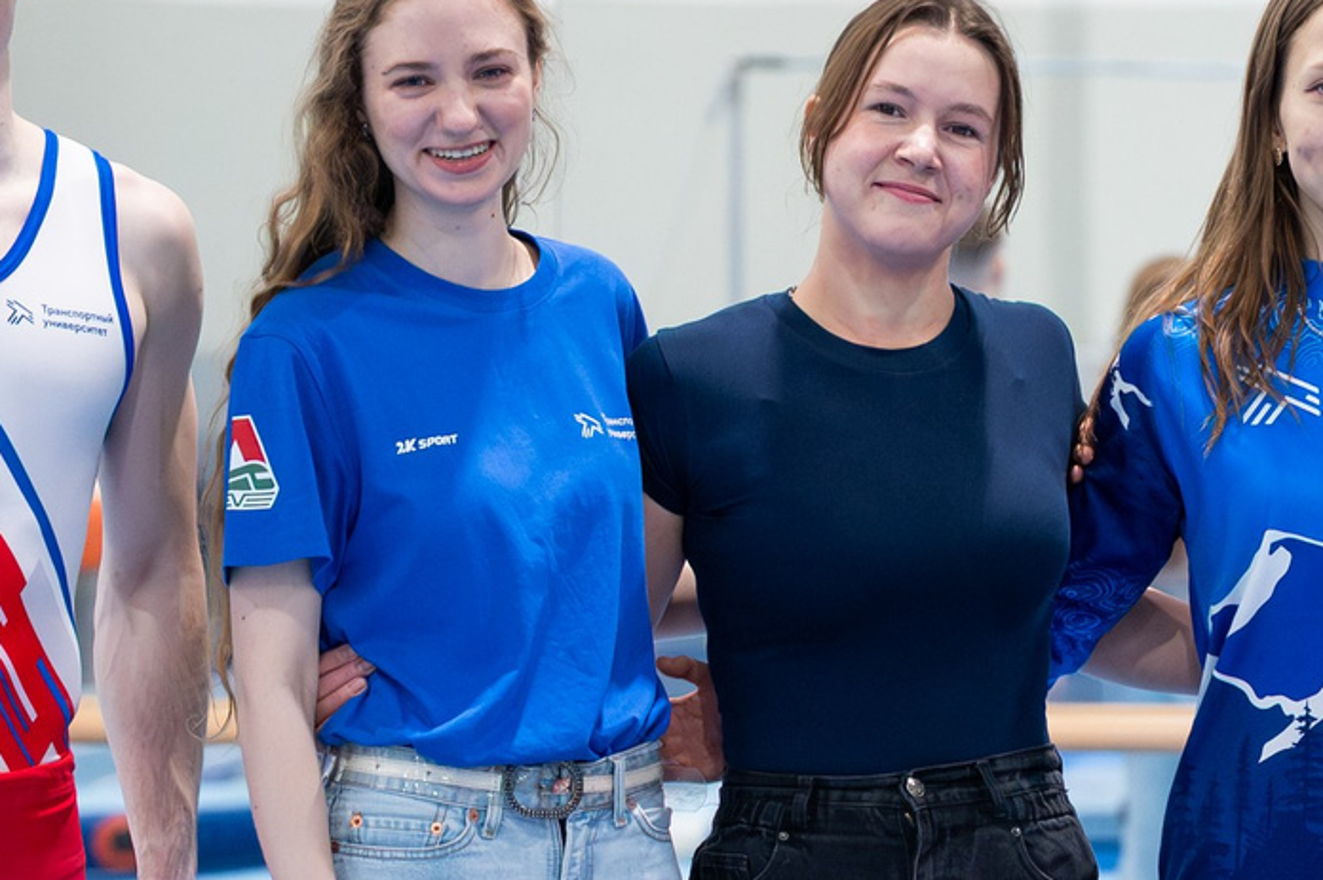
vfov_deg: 4.7
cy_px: 837
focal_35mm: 289
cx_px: 1176
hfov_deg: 7.1
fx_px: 10613
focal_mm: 70
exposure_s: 1/400
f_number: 2.8
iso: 3200
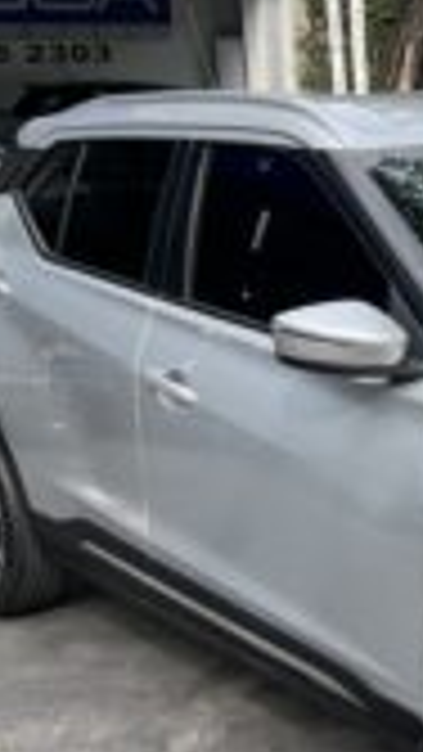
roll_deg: +1.1
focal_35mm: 68
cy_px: 383
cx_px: 594
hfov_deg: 16.5
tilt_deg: -13.8
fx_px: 1355
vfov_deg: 31.0
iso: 50
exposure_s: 1/1326
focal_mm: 5.7
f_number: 1.5
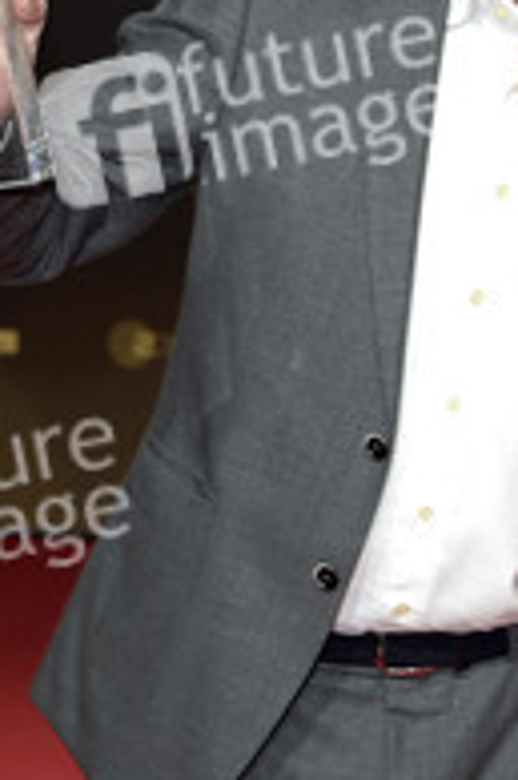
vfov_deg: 12.8
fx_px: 3481
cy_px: 314
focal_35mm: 161
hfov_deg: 8.5
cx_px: 361
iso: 800
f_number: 6.3
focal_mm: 78
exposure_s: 1/125
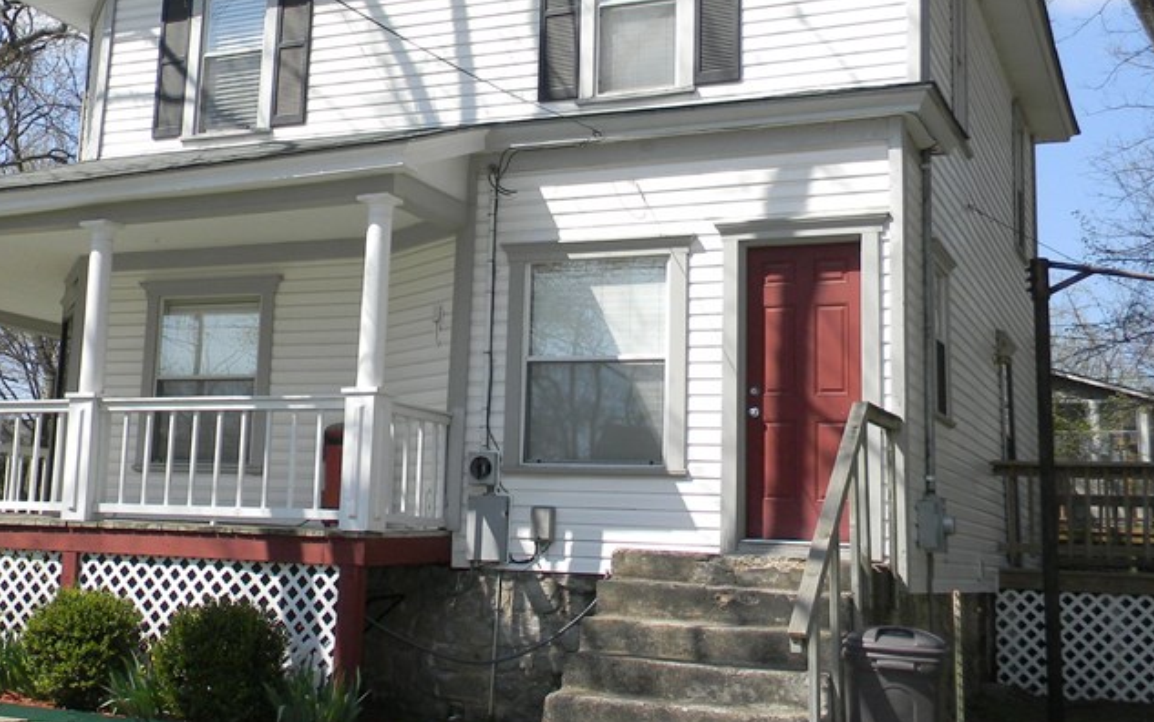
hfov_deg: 41.3
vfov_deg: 26.8
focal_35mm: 48
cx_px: 388
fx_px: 1510
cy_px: 252
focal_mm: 5
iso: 112
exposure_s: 1/844
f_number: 3.5
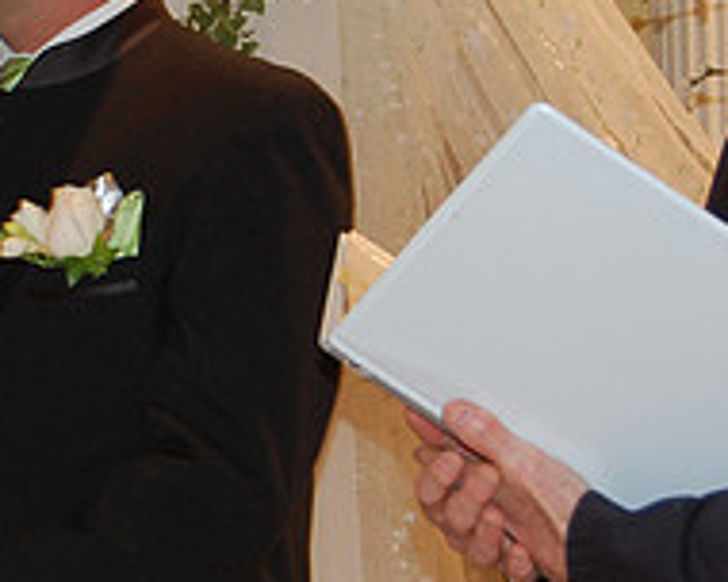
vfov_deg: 9.5
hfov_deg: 11.7
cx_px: -80
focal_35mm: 163
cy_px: 195
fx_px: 3512
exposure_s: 1/60
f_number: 5
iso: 400
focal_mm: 38
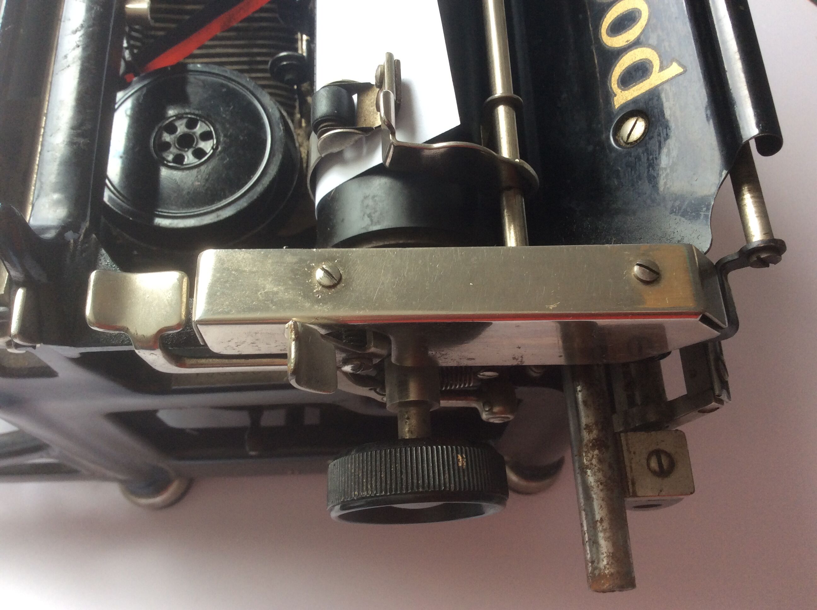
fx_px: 754
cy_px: 305
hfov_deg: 56.9
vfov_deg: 44.1
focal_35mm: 32
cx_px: 408
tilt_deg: -69.8
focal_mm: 3.3
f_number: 2.4
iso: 50
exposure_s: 1/25
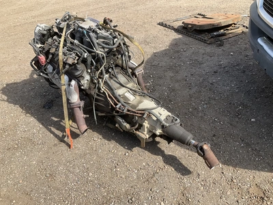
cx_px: 136
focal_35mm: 29
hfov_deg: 61.7
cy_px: 102
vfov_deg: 48.2
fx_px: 229
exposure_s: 1/719
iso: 25
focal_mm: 3
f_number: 1.8
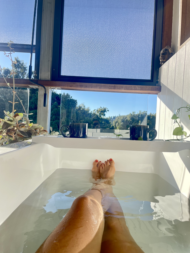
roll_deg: -3.2
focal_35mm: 26
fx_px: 190
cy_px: 126
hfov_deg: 53.1
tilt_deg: +0.7
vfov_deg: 67.3
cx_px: 95
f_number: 1.6
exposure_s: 1/707
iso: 32
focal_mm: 4.2
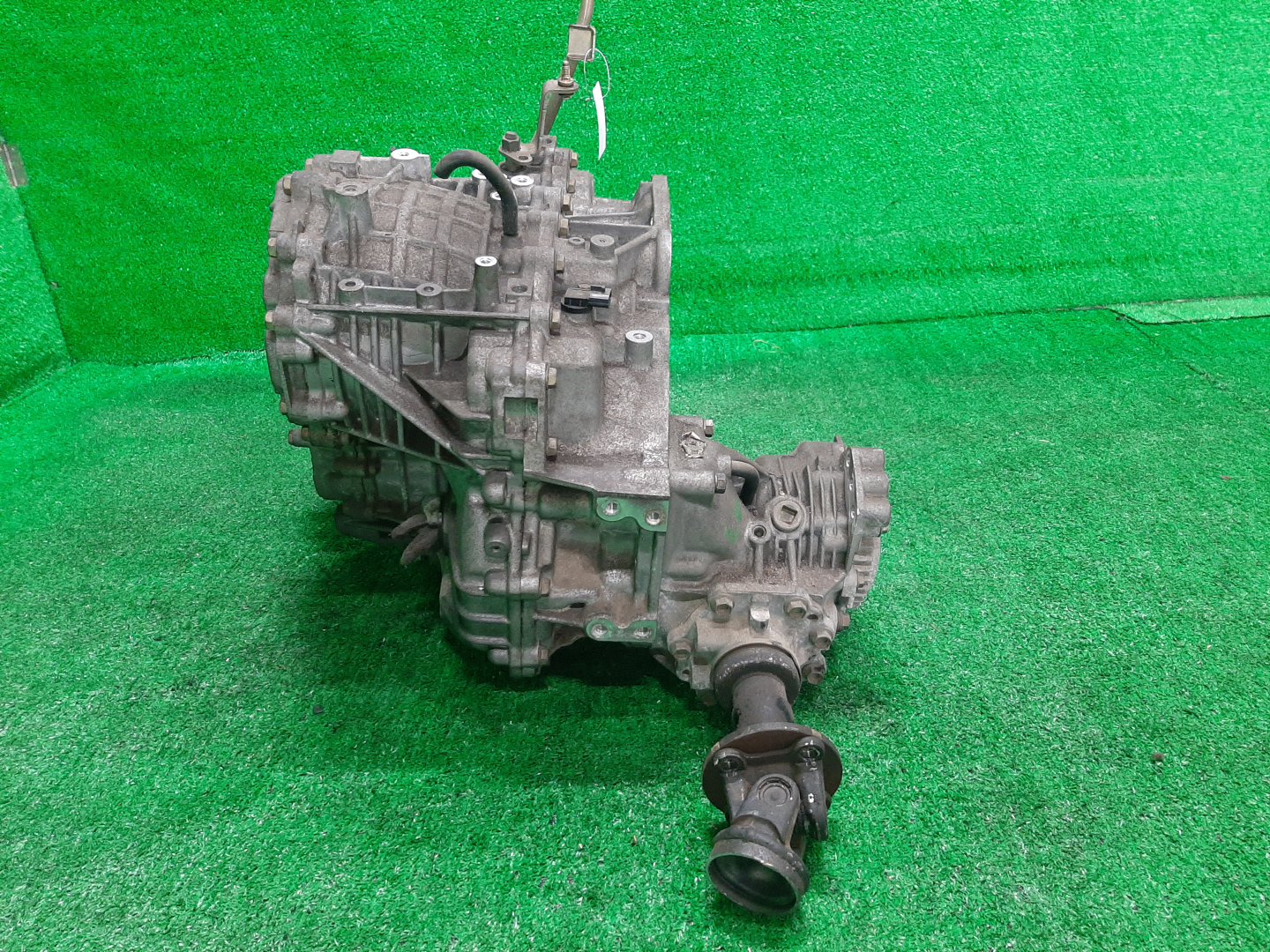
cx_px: 635
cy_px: 476
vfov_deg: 53.1
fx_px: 954
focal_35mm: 26
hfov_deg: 67.3
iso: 226
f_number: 1.7
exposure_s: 1/50
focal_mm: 3.93
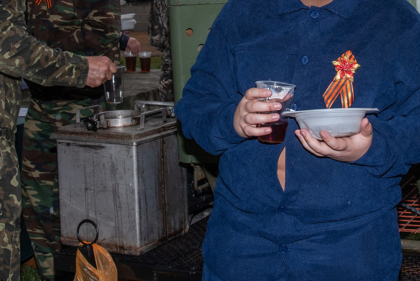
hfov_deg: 23.9
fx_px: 992
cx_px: 233
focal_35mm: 85
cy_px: 29
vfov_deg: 15.9
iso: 500
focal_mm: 35
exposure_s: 1/160
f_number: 13
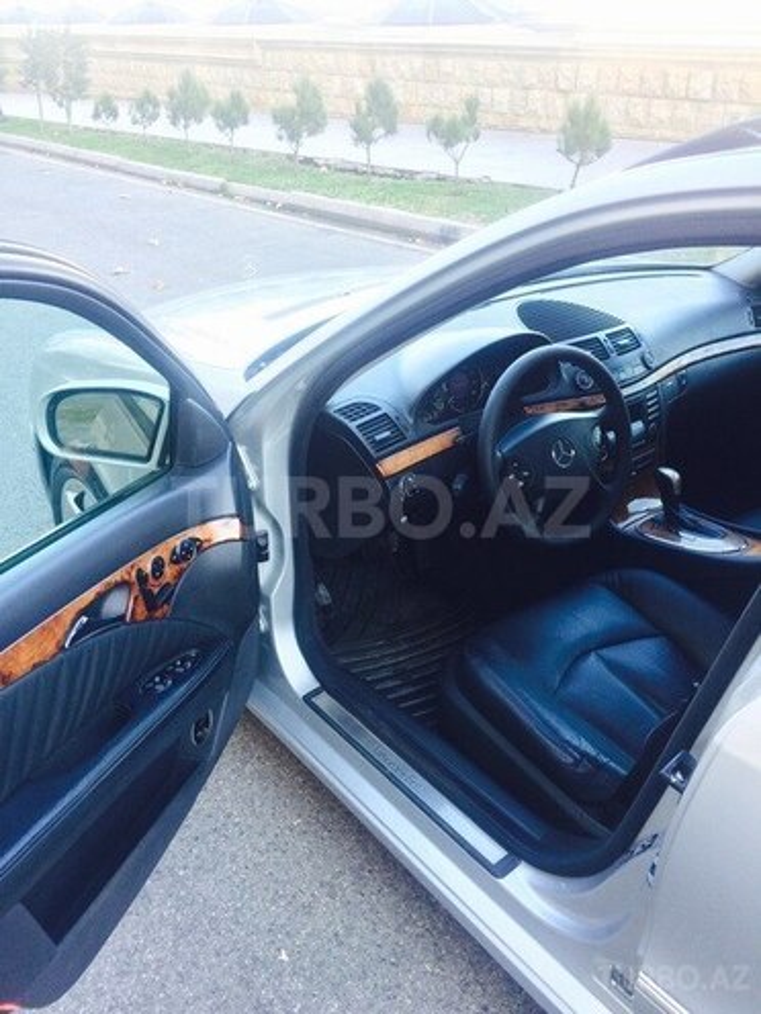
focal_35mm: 29
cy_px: 507
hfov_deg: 48.2
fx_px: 850
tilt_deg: -30.3
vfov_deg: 61.7
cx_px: 380
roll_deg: +2.2
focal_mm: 4.15
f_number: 2.2
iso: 64
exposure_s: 1/100
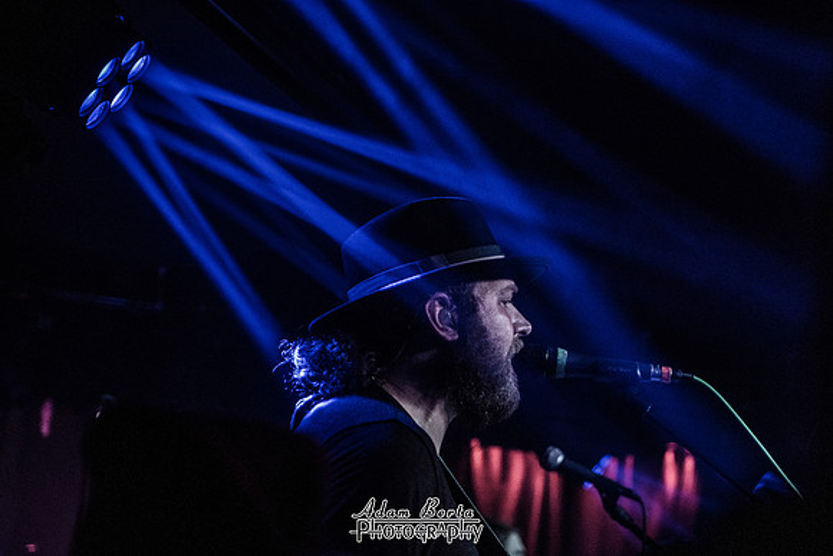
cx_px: 484
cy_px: 323
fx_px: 1883
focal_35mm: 81
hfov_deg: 24.9
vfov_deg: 16.8
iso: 1600
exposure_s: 1/160
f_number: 2.8
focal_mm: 70
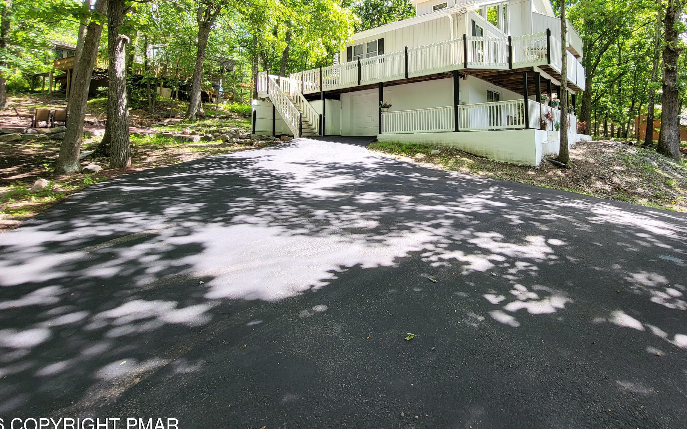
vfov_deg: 62.1
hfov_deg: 90.4
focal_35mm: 18
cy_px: 120
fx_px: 337
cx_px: 396
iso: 32
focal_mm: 1.74
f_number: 2.2
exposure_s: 1/120
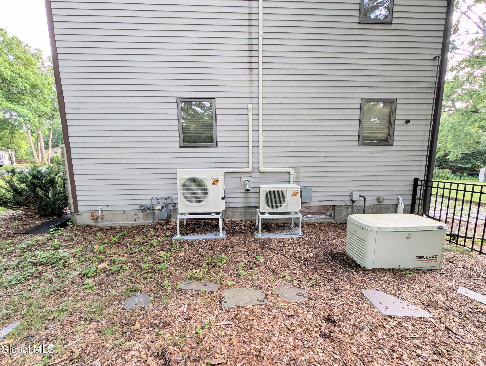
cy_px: 183
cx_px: 243
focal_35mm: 12
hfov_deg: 110.5
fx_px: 169
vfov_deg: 94.6
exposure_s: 1/150
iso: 35
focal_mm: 2.23
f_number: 1.95
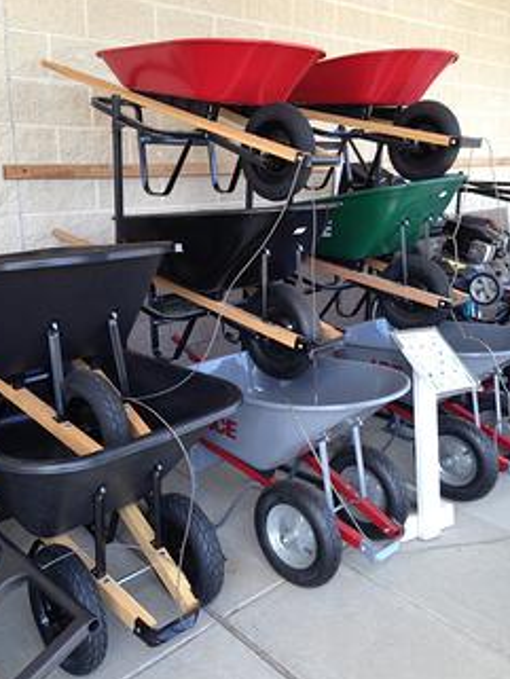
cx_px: 249
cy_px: 319
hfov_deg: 39.7
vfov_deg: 51.3
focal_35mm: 36
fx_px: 707
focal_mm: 4.12
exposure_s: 1/120
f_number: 2.4
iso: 50
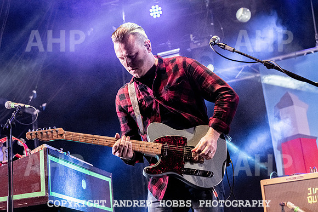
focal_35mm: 70
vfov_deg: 19.5
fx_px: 618
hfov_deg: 28.8
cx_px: 159
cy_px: 106
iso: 6400
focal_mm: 70
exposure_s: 1/800
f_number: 5
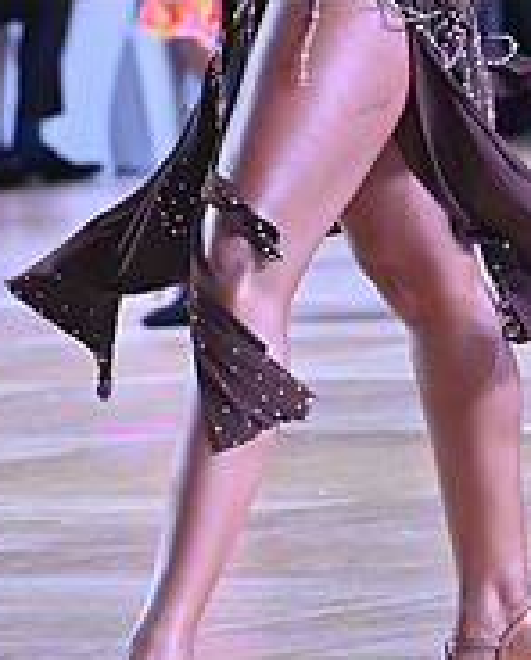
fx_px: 10984
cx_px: 411
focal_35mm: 561
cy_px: -118
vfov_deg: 3.4
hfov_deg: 2.8
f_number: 8
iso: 4000
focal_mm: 190
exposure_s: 1/400
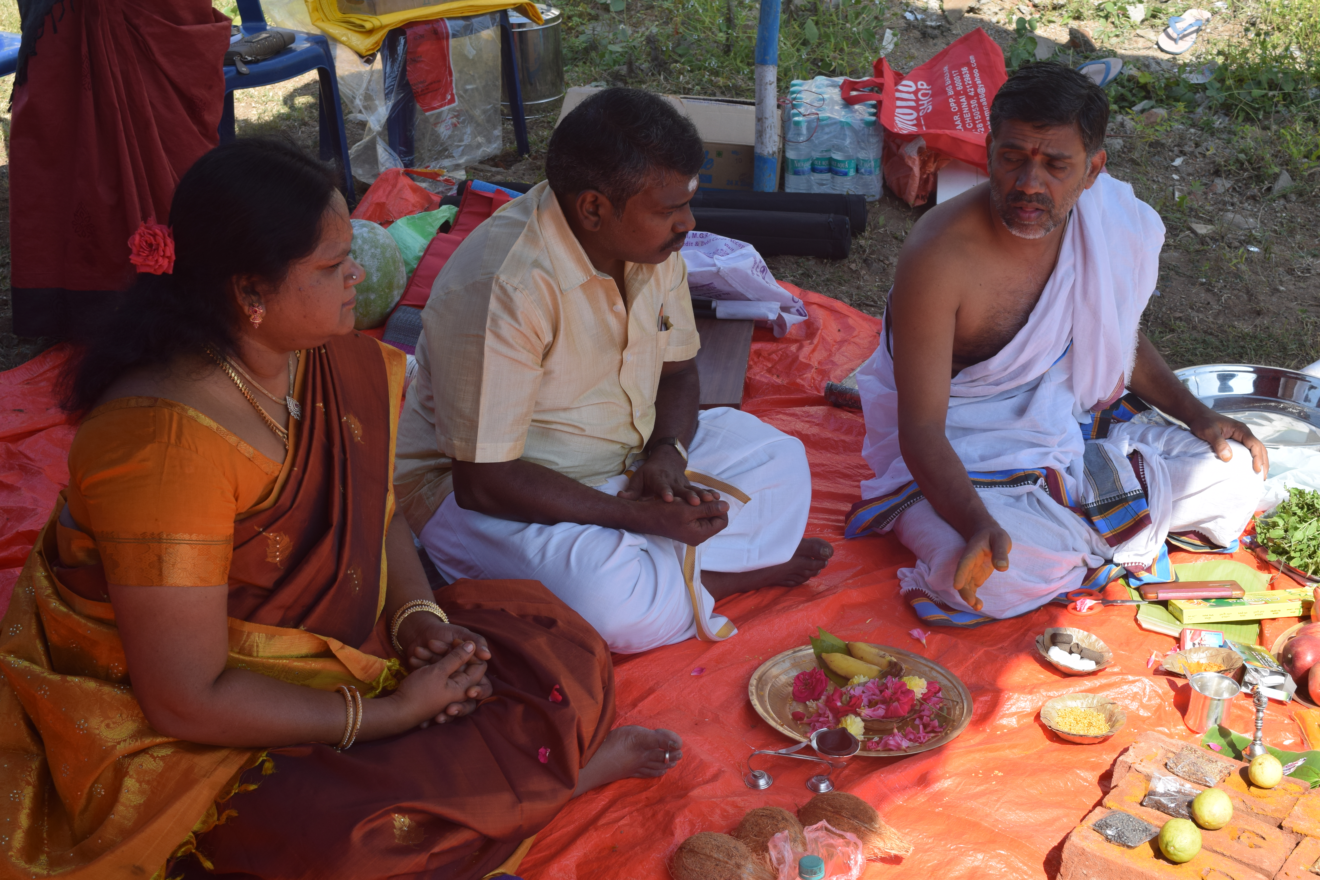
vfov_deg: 26.5
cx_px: 660
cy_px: 440
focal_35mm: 51
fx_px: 1870
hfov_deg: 38.9
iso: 200
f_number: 9
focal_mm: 34
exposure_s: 1/320
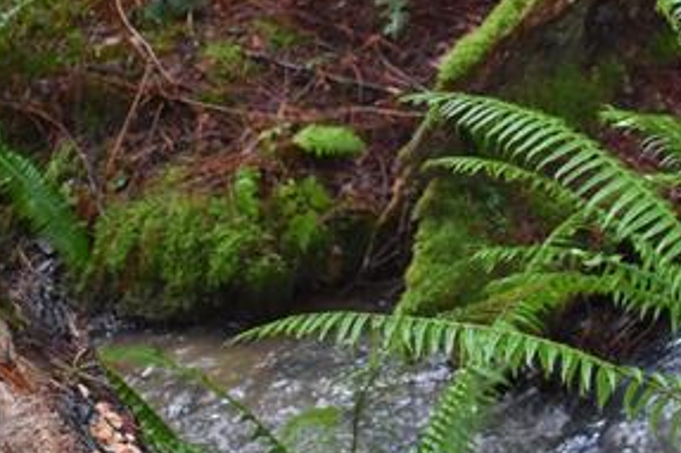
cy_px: 304
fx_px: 2023
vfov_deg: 12.8
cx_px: 809
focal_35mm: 107
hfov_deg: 18.2
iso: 800
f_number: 3.8
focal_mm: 20
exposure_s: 1/200
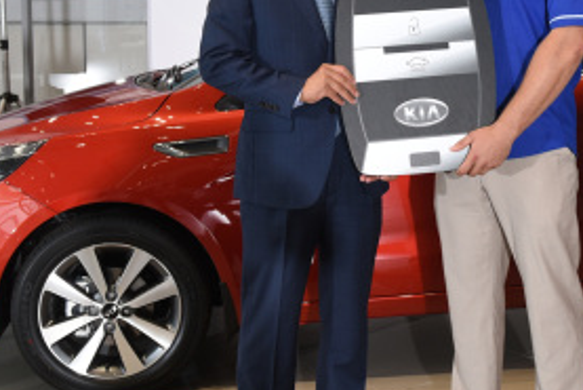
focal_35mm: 75
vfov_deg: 18.0
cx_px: 486
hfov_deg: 26.4
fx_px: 1215
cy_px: 64
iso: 800
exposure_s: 1/160
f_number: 6.3
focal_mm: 32
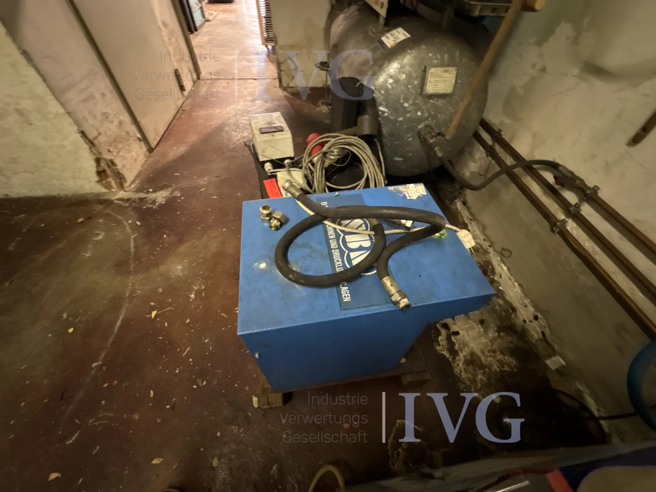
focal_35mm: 14
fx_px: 265
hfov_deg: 102.1
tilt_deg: -50.9
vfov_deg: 85.7
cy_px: 246
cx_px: 328
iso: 1000
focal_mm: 2.22
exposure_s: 1/25
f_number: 2.2
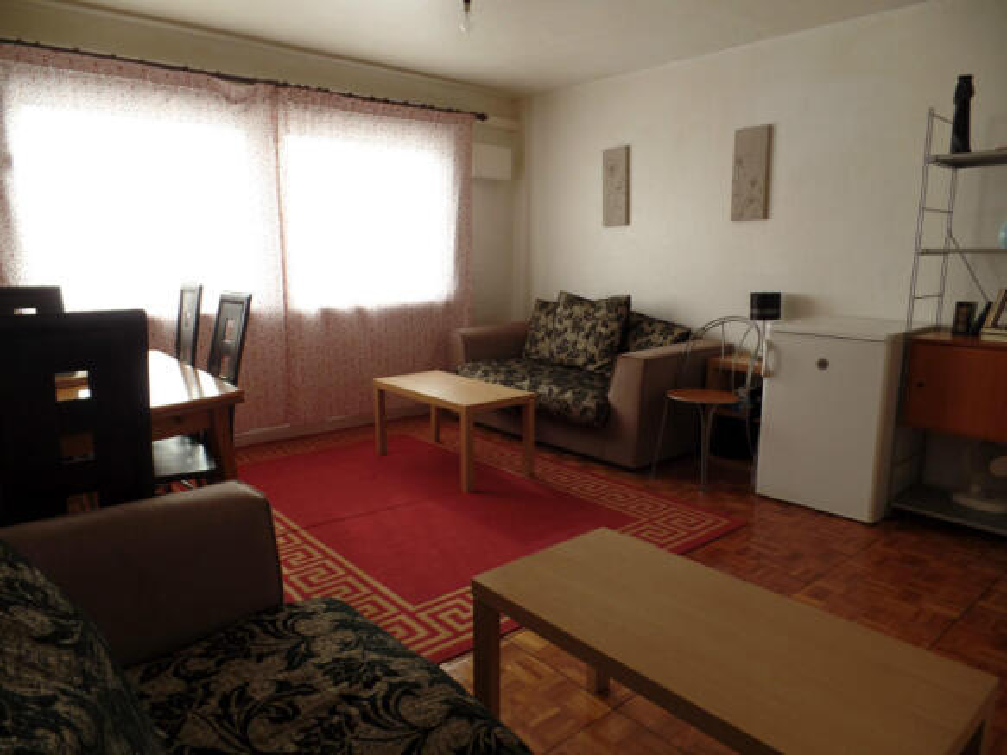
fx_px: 669
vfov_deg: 58.9
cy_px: 378
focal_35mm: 23
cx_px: 504
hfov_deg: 73.9
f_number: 2.8
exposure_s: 1/45
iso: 80
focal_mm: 4.1
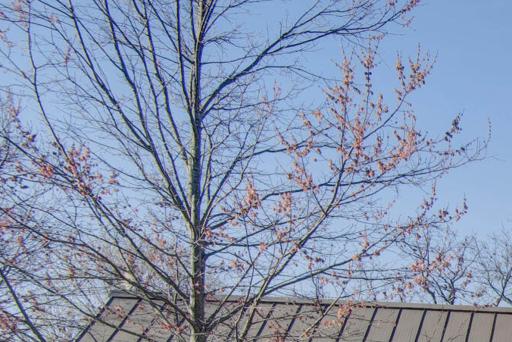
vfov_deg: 17.8
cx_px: 1011
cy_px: 466
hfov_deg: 18.7
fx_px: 1010
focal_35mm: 71
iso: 100
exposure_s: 1/500
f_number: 6.3
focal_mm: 16
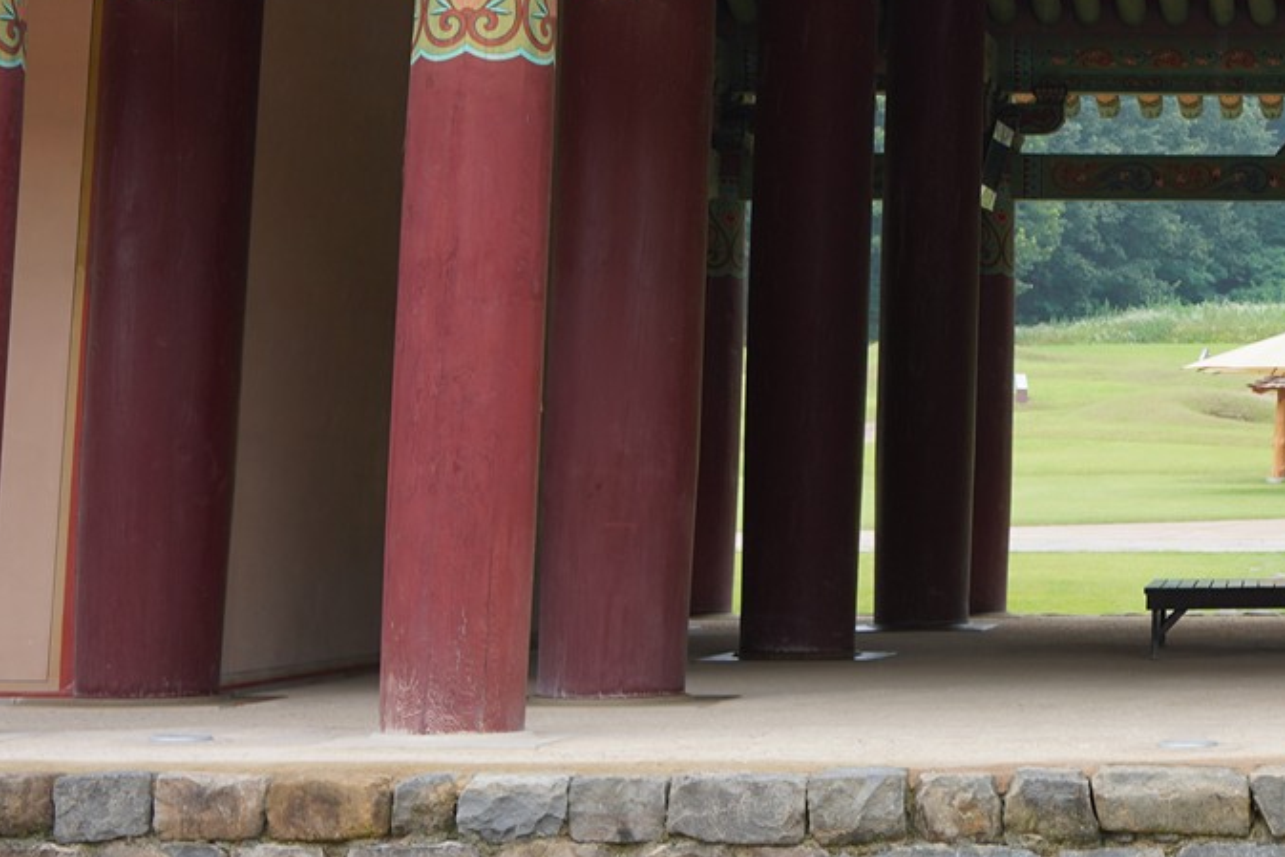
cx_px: 1541
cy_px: -250
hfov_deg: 18.6
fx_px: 3713
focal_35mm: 104
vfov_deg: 12.8
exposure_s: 1/80
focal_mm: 35
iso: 200
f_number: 6.3
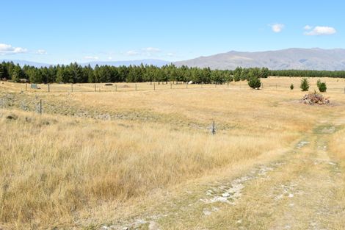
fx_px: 345
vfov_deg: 36.8
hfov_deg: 53.1
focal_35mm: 36
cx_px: 172
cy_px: 115
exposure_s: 1/400
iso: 200
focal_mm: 24
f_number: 10
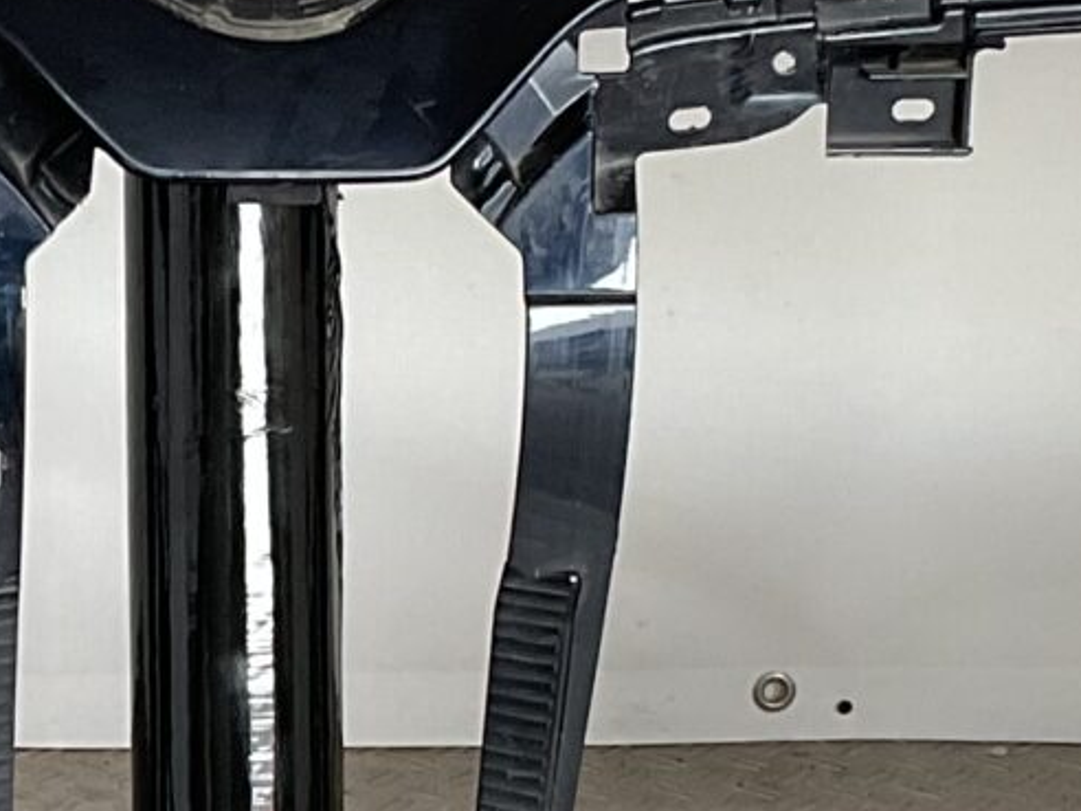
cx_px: 59
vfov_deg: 9.8
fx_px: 4715
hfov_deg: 12.9
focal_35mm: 151
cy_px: 459
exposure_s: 1/50
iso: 50
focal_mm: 3
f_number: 1.8
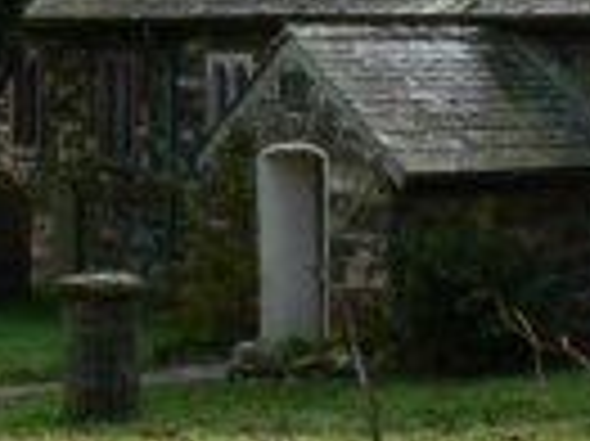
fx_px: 2026
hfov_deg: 15.6
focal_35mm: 119
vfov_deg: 12.1
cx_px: 802
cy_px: -122
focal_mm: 6
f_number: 5.6
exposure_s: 1/100
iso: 80
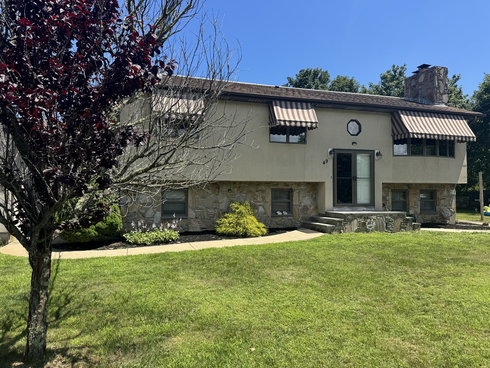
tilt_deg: +2.0
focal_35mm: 24
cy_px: 184
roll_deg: +0.3
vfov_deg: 56.8
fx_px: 340
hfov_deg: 71.6
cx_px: 245
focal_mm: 6.76
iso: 80
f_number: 1.78
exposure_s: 1/2833
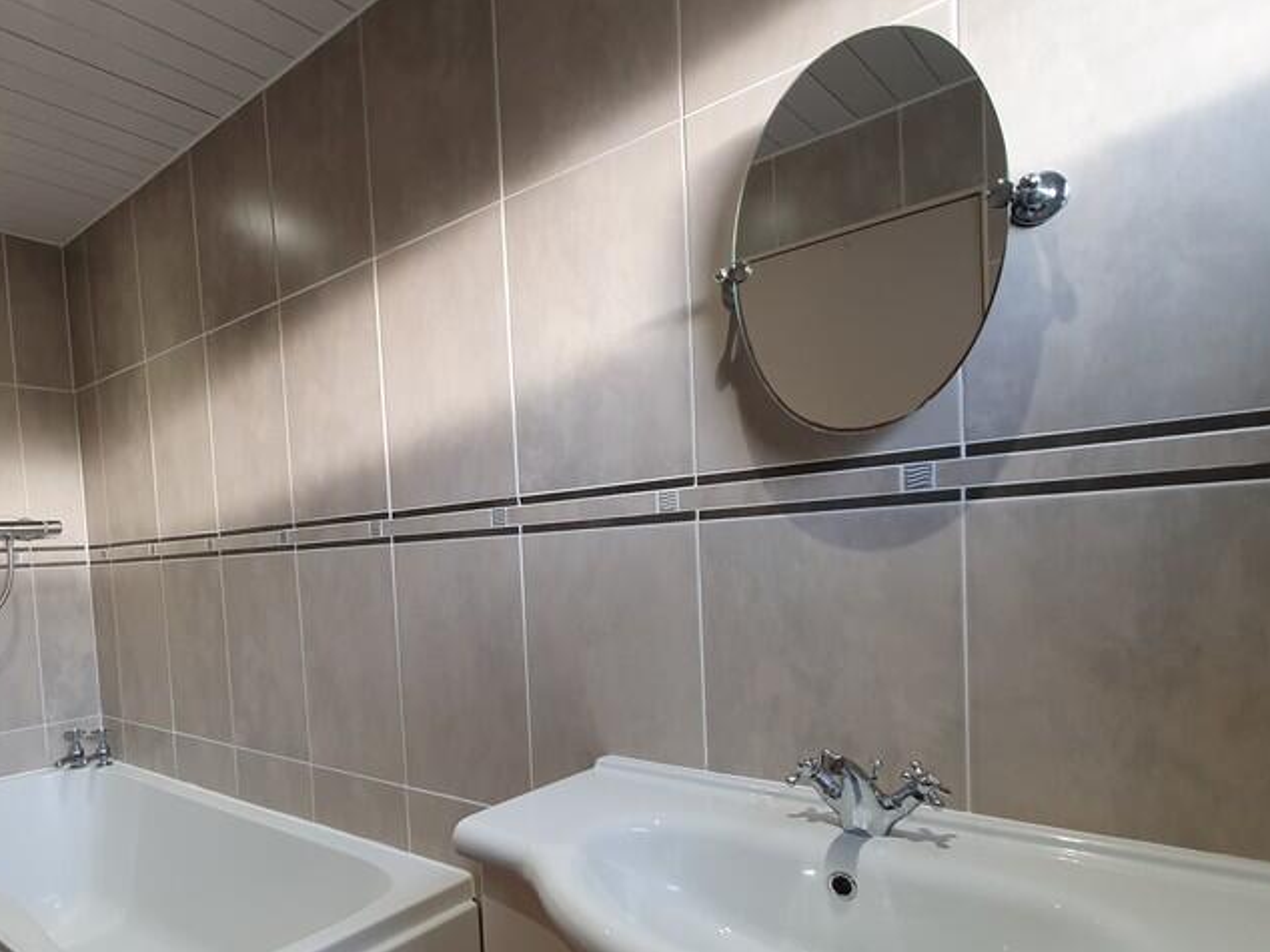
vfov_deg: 62.4
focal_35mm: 21
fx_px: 770
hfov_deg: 77.3
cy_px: 603
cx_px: 459
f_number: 2.2
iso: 100
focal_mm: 1.8
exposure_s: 1/50
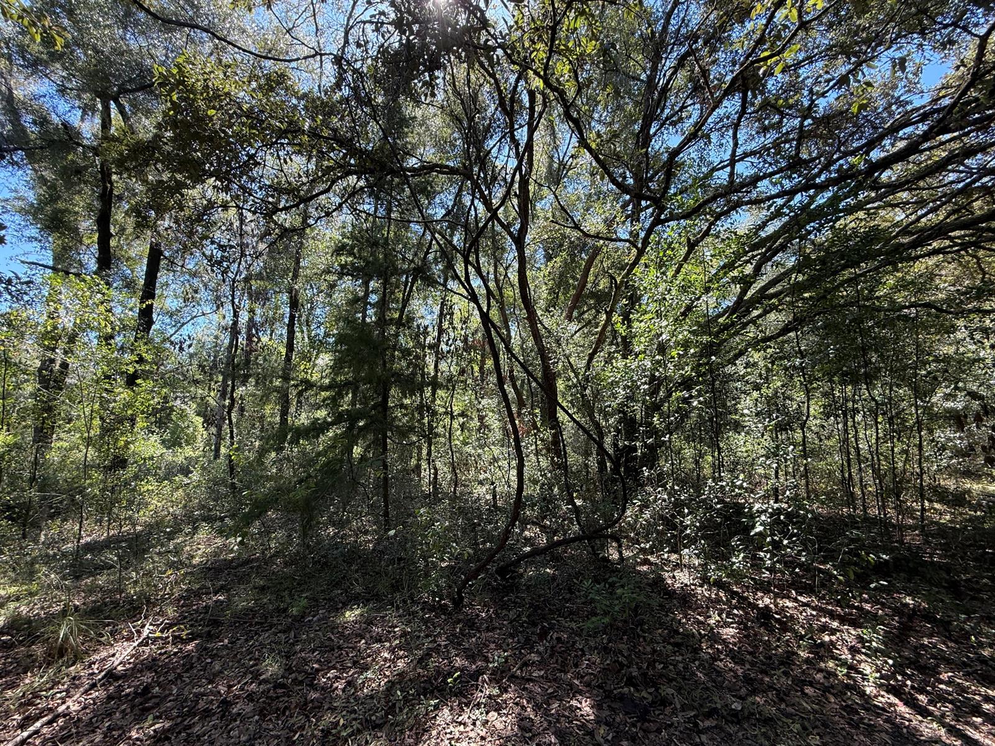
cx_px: 498
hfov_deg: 102.1
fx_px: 402
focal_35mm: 14
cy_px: 373
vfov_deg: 85.7
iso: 50
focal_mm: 2.22
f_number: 2.2
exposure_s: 1/198
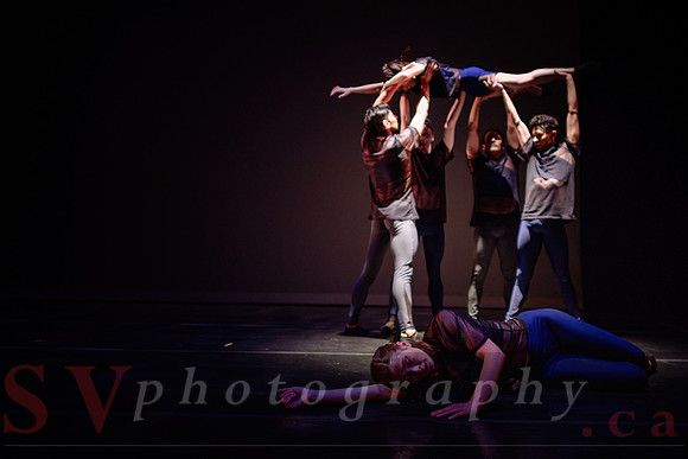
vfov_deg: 39.3
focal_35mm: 34
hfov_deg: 55.6
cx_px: 436
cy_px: 243
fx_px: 642
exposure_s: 1/250
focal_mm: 24
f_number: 1.4
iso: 1000
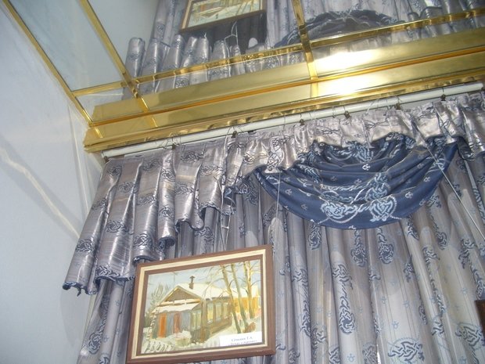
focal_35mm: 35
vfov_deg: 40.7
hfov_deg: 52.6
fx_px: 490
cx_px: 242
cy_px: 182
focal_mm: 5.8
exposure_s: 1/60
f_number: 2.6
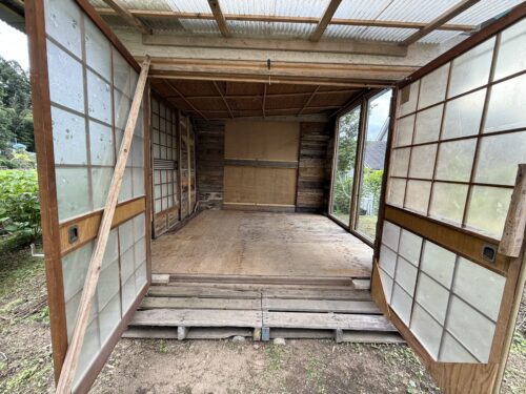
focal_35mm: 14
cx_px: 263
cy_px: 197
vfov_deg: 85.7
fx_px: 213
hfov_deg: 102.1
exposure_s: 1/99
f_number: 2.2
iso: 50
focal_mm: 2.22
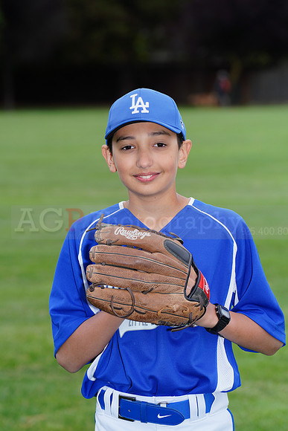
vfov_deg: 10.3
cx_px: 144
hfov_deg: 6.9
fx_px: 2398
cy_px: 216
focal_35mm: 200
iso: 200
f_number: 8
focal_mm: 200
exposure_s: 1/200
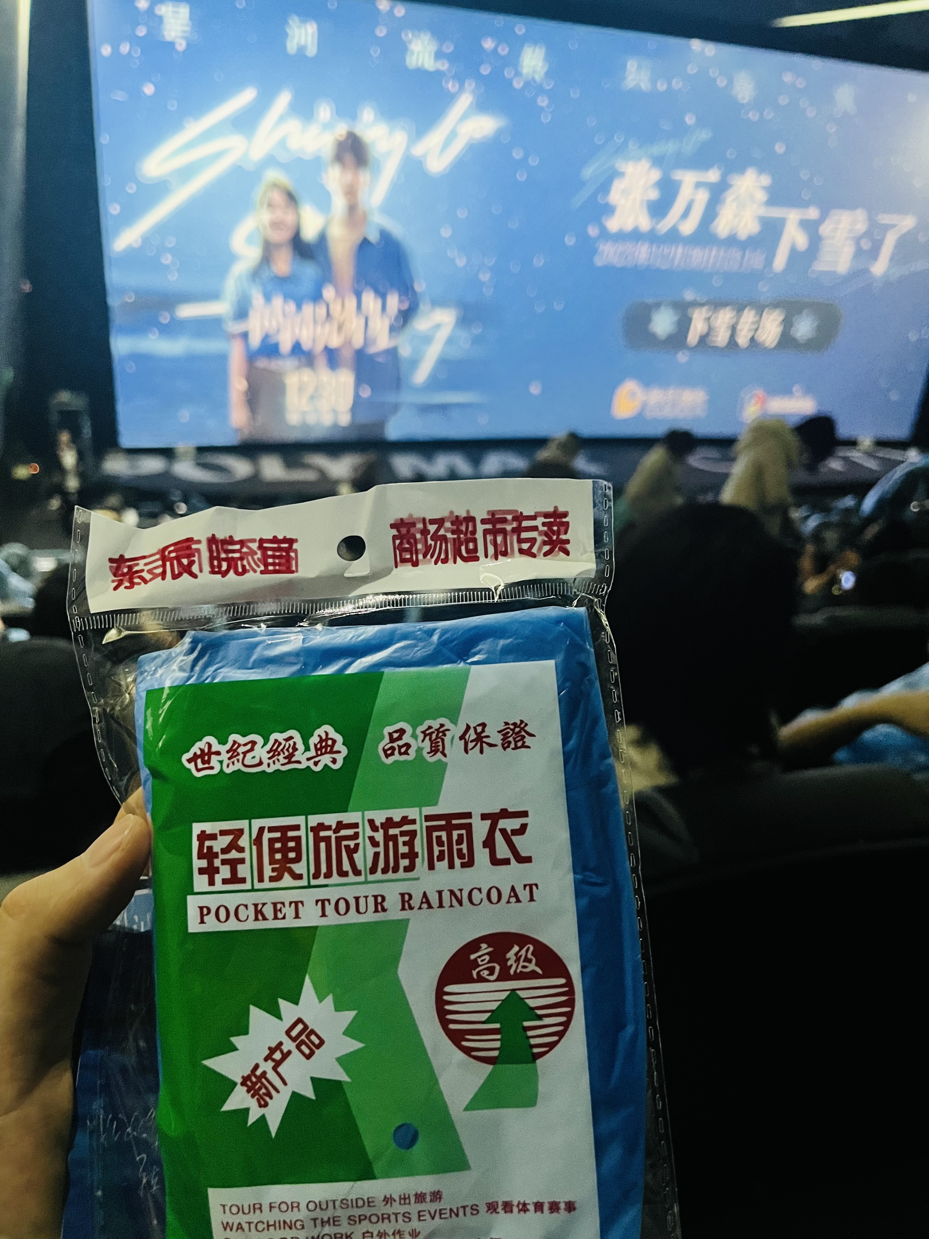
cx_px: 464
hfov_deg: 53.1
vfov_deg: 67.3
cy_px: 620
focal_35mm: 26
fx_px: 930
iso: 500
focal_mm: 5.1
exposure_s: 1/35
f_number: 1.6
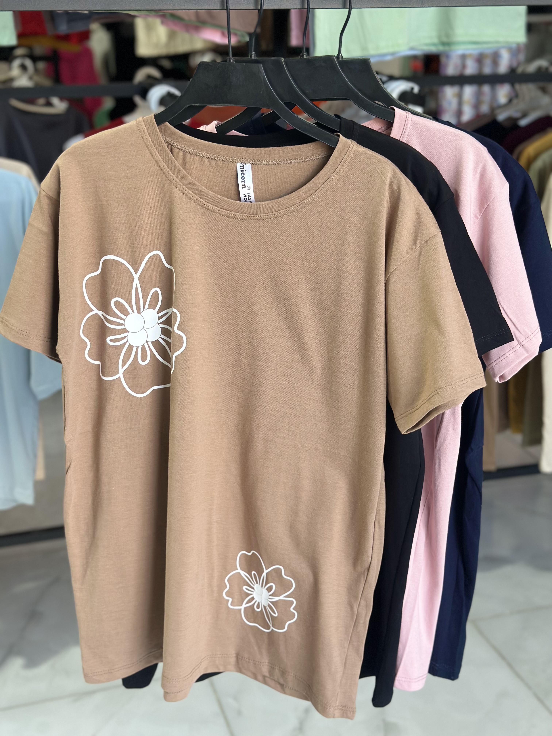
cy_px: 368
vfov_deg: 39.7
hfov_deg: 30.3
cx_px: 276
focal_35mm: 48
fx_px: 1021
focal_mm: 6.86
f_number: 1.78
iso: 160
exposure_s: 1/50
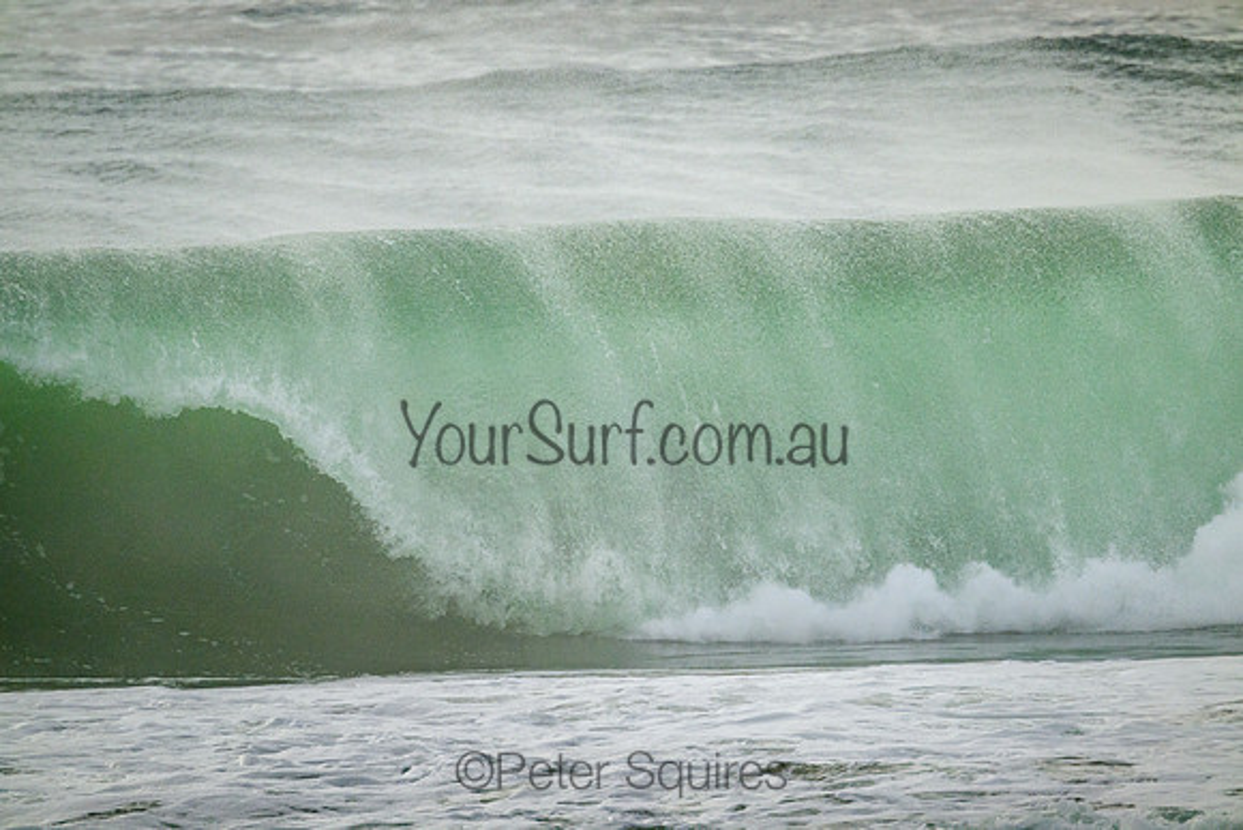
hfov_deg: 2.6
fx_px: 27627
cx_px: 622
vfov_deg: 1.7
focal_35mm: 800
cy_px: 415
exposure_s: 1/2500
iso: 1800
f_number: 11
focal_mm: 800
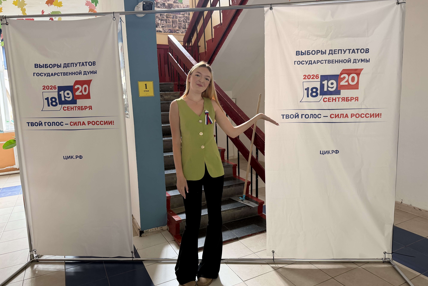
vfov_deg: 51.3
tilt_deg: -7.9
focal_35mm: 25
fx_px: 297
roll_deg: +2.5
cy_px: 134
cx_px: 214
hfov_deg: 71.5
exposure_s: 1/50
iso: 160
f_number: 1.78
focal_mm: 6.76
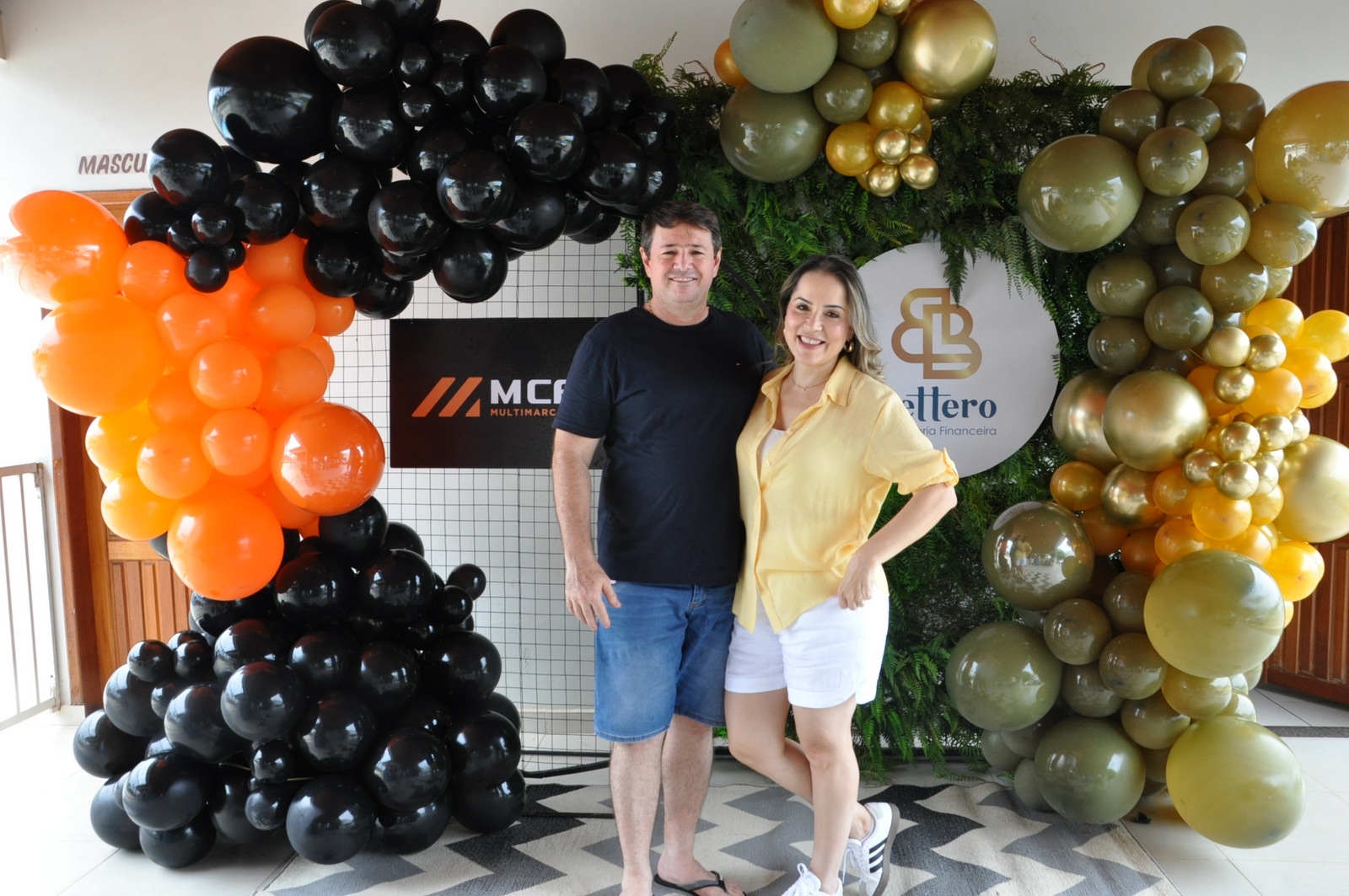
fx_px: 1179
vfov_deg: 41.6
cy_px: 448
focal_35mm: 32
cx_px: 674
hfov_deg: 59.5
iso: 800
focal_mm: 21
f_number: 11
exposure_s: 1/125
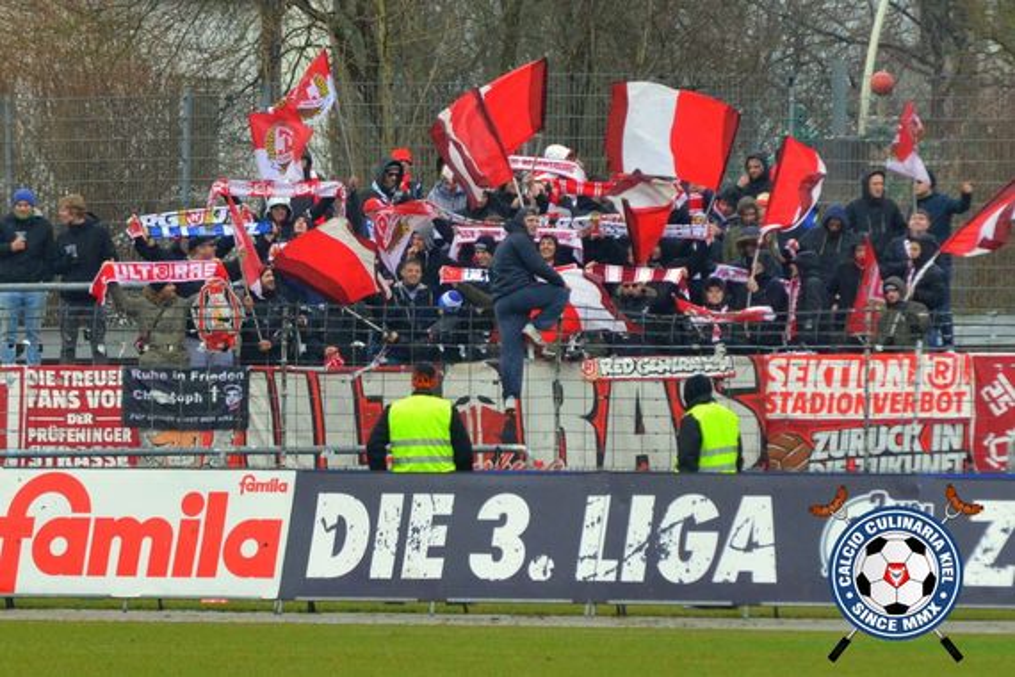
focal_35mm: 300
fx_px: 8458
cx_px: 508
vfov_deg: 4.6
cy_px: 338
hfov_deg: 6.9
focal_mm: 200
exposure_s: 1/1600
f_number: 6.3
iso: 1600
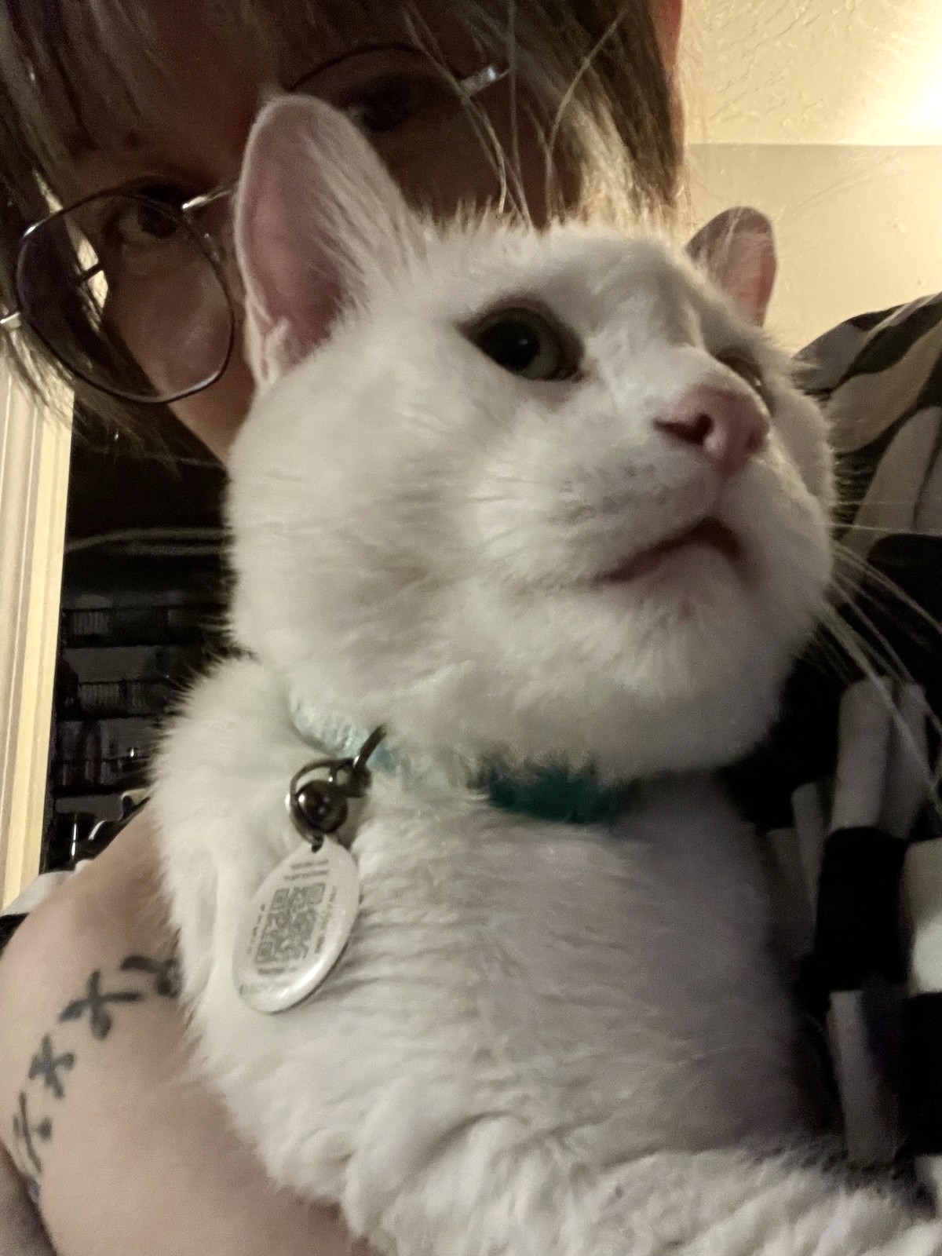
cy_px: 628
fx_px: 1089
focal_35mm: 30
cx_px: 471
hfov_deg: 46.8
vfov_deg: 60.0
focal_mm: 2.71
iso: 800
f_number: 2.2
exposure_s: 1/15
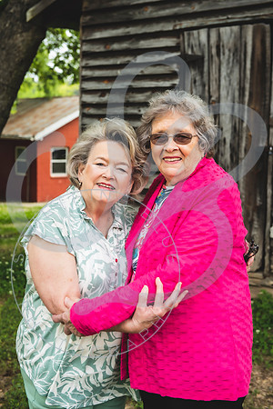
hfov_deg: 24.2
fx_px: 637
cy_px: 204
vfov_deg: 35.6
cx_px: 136
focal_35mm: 56
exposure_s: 1/160
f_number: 5.6
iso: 250
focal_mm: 56
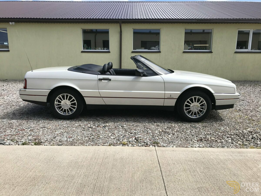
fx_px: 211
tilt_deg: -9.3
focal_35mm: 28
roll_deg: +0.0
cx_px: 130
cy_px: 98
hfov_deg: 63.4
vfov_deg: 49.7
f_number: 1.8
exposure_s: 1/2457
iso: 20
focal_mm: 3.99
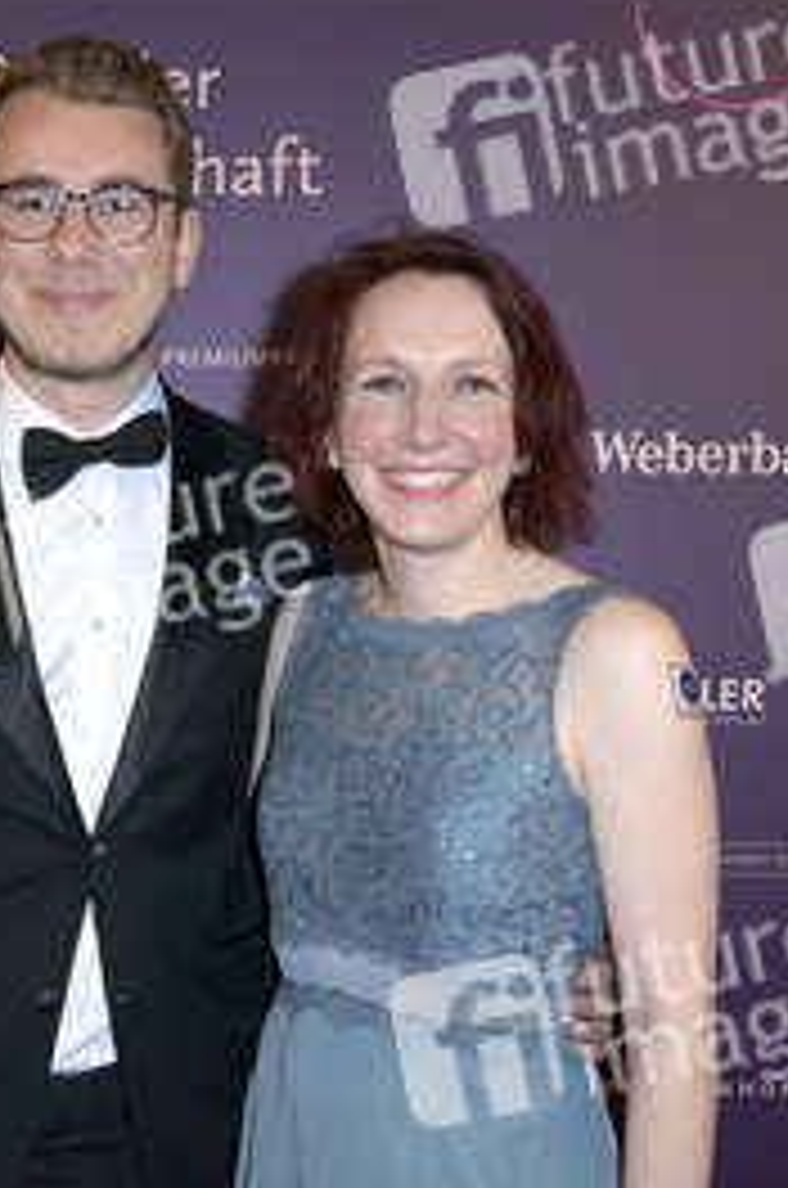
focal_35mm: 44
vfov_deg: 43.9
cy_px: 796
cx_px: 212
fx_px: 1450
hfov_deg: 30.0
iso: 500
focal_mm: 29
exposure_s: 1/200
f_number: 5.6
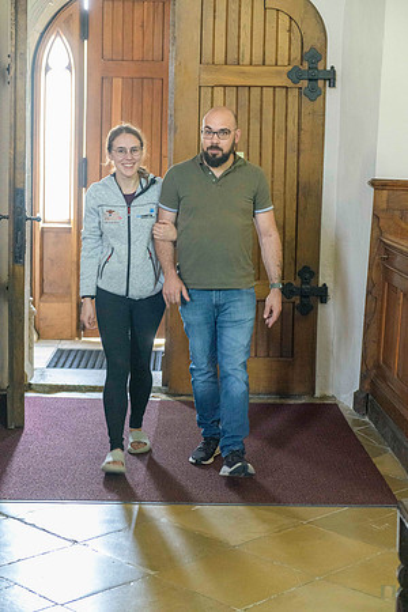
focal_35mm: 70
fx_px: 1190
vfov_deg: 28.8
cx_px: 204
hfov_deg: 19.5
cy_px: 306
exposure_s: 1/40
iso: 12800
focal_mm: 70
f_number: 4
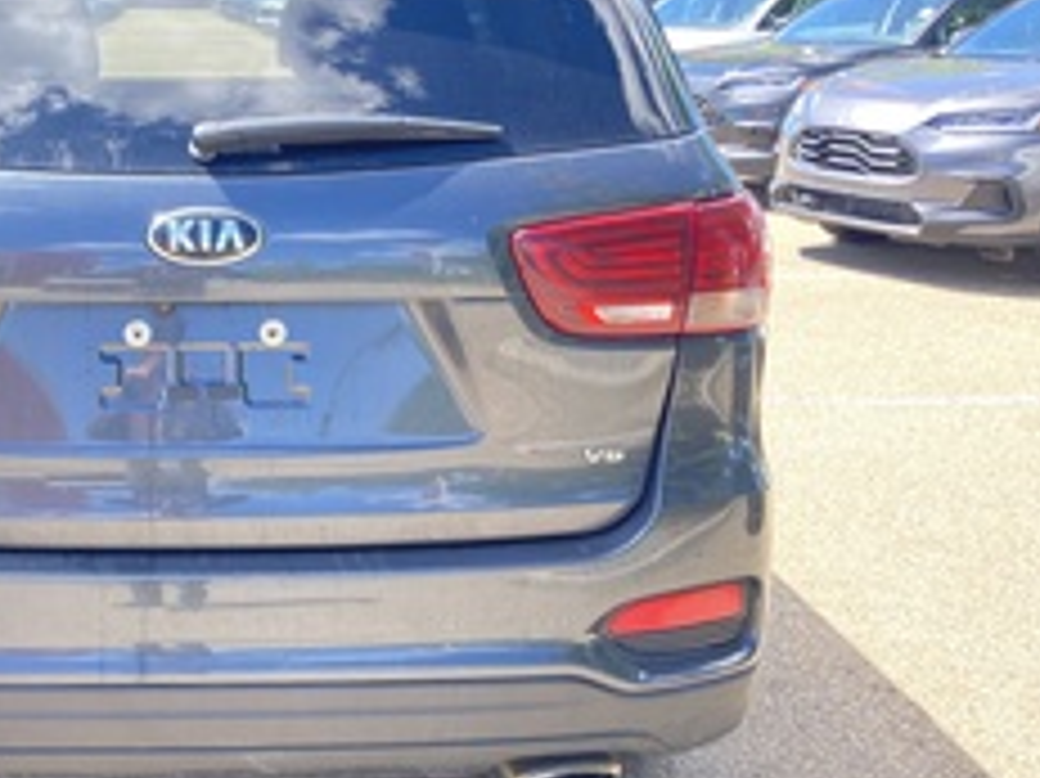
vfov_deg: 28.5
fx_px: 1531
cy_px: 349
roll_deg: -1.5
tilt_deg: -13.1
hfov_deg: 36.1
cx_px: 185
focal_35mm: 51
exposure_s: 1/148
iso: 20
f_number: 1.8
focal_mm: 3.99
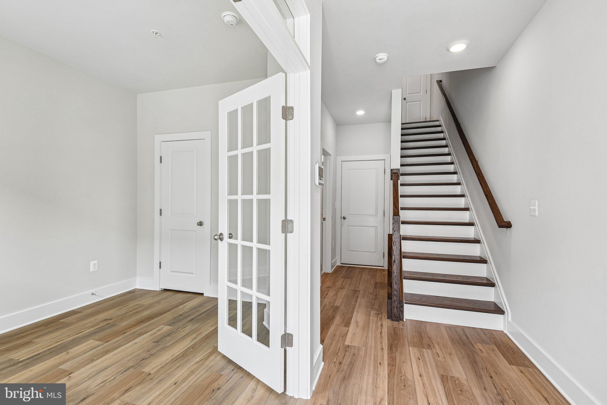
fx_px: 270
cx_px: 304
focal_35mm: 16
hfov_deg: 96.7
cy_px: 202
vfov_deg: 73.7
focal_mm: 16
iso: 400
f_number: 8
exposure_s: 1/60
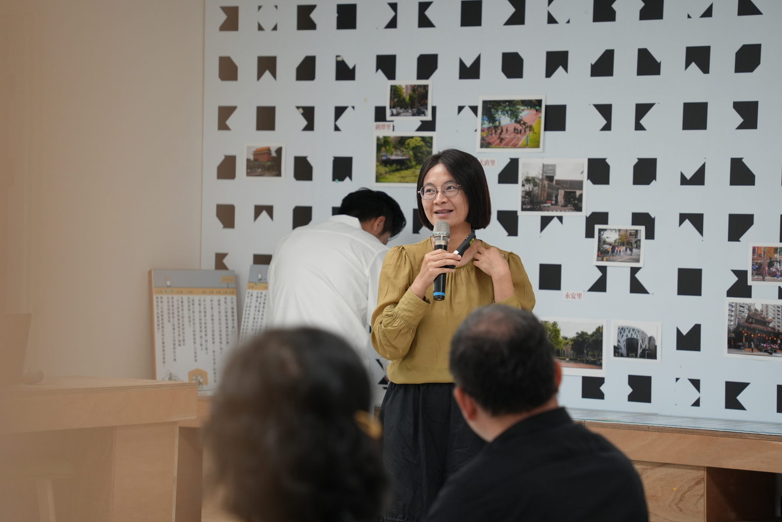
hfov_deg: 15.6
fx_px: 2845
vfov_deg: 10.5
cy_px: 261
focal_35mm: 131
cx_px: 416
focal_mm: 122
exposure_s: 1/160
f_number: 5
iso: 1250
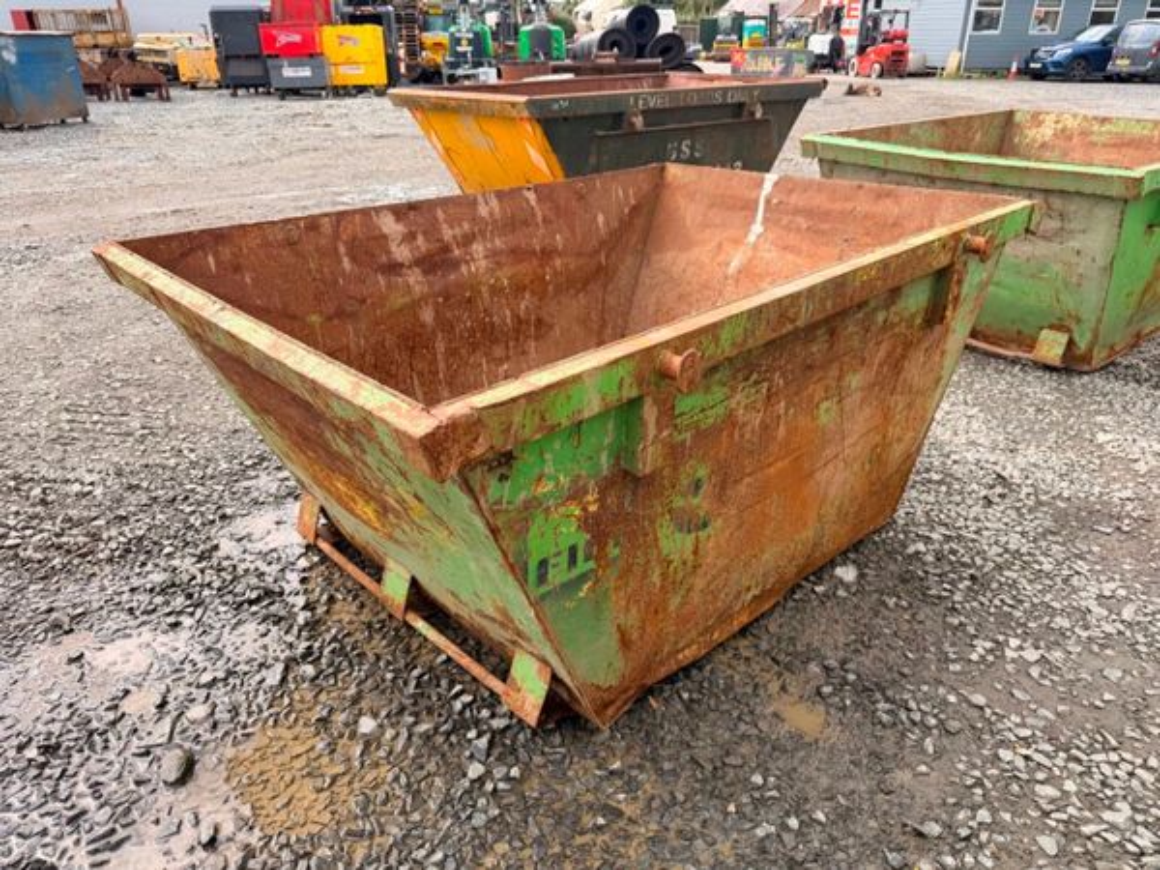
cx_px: 580
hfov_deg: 71.6
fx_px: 804
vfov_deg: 56.8
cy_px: 435
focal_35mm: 24
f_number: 1.78
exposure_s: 1/1337
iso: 80
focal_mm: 6.76
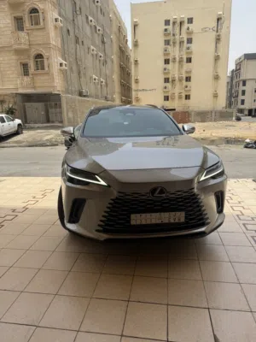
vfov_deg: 71.6
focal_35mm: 24
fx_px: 237
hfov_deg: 56.8
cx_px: 128
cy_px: 171
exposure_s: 1/2833
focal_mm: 6.76
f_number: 1.78
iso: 80
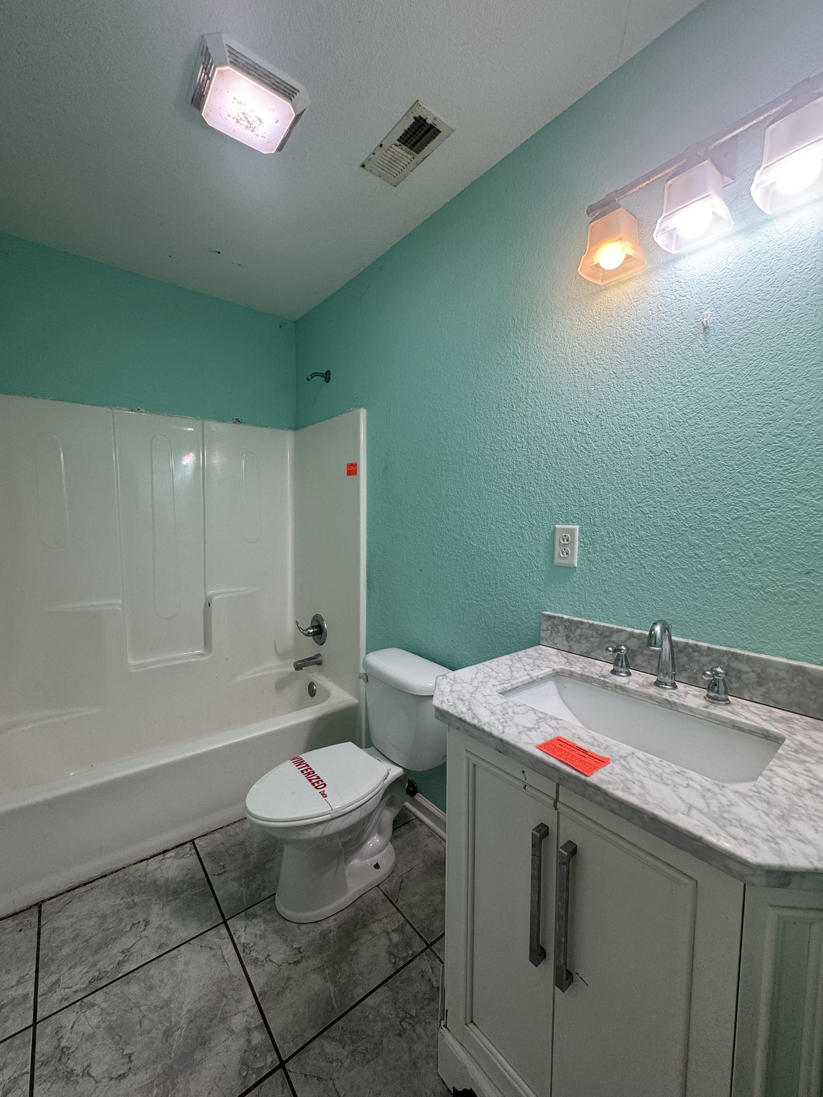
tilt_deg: -5.2
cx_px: 412
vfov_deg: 102.1
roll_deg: -0.1
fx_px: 444
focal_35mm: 14
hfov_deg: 85.7
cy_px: 548
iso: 100
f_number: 2.2
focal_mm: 2.22
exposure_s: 1/120
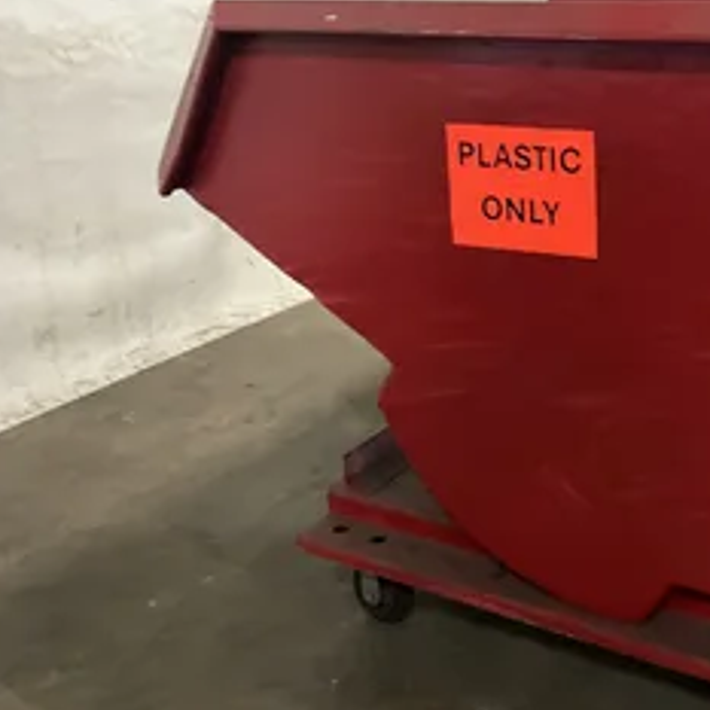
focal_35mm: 44
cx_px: 597
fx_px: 1021
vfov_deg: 38.2
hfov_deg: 36.6
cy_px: 296
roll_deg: +1.0
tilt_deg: -20.1
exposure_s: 1/32
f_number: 1.8
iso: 320
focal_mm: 3
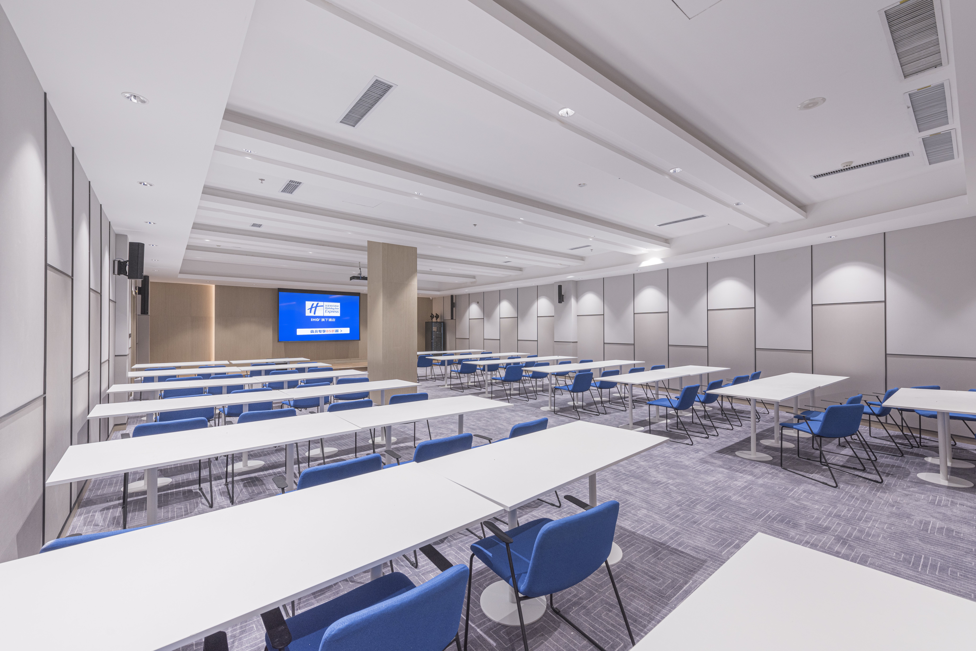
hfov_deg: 104.2
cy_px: 326
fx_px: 380
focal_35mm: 14
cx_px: 488
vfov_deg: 81.2
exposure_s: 1/15
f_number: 8
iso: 200
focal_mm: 14
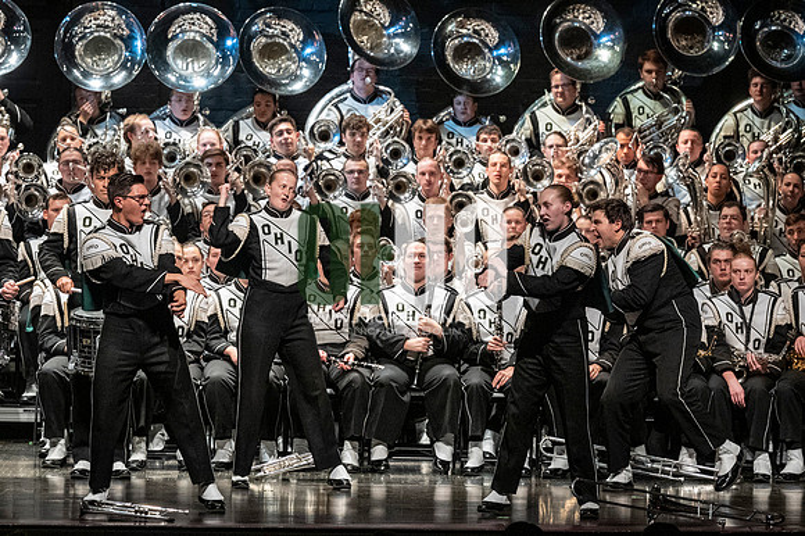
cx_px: 402
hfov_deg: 9.5
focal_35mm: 217
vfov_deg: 6.3
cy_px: 268
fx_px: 4849
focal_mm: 145
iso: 4000
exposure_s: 1/500
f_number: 4
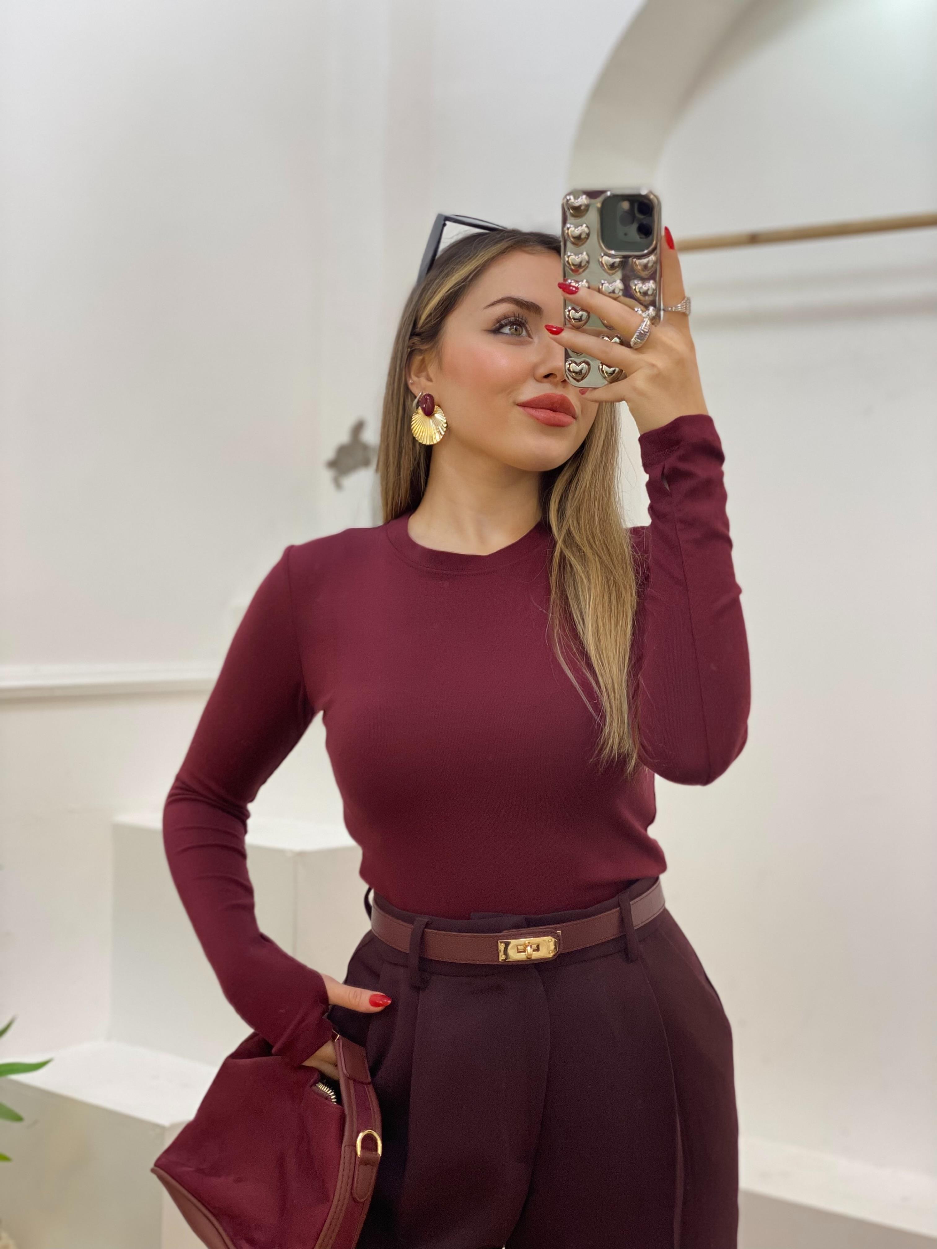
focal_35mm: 52
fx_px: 1877
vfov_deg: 36.8
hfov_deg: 28.0
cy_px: 624
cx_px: 468
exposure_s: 1/100
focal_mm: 6
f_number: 2
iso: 100
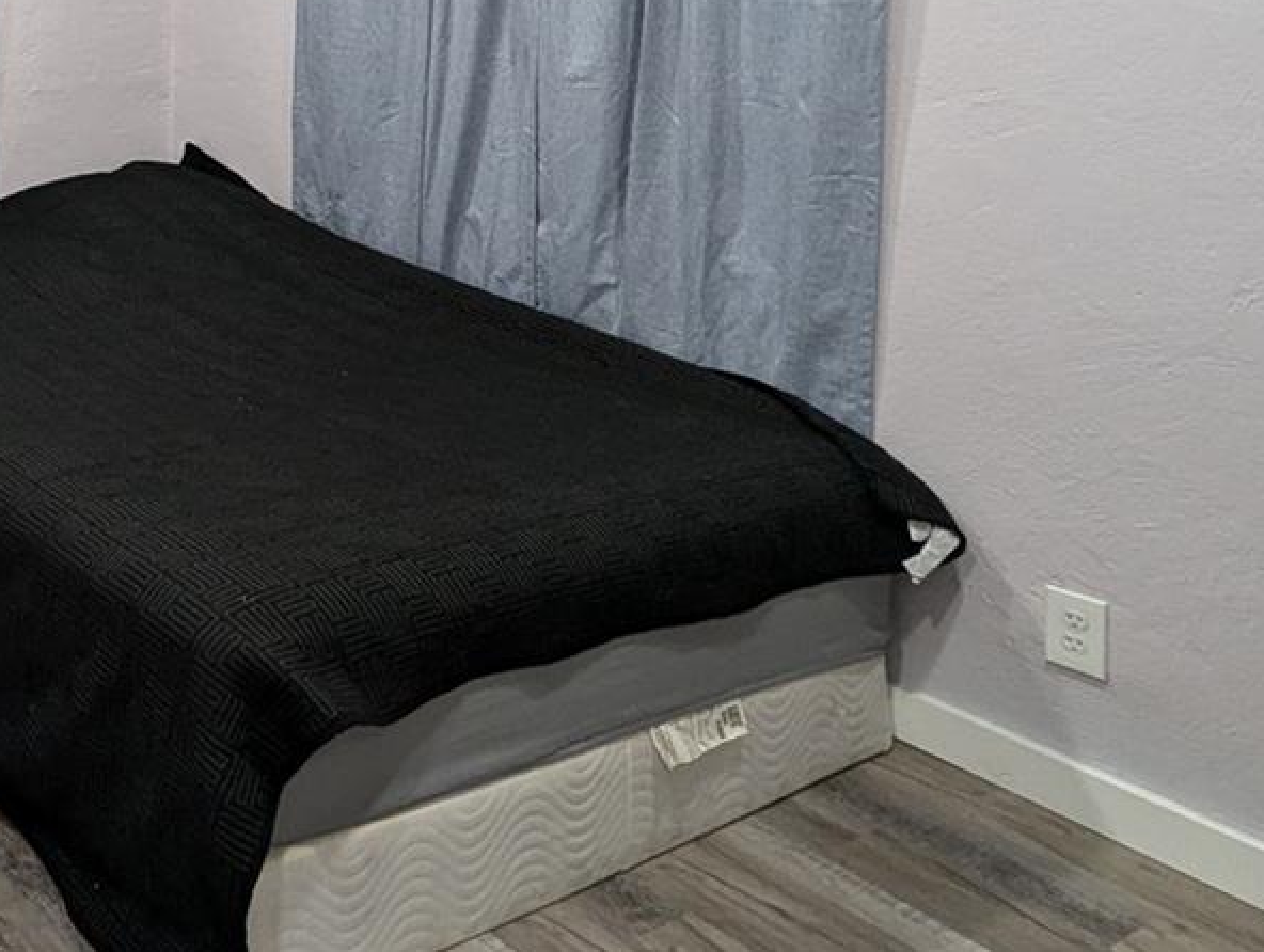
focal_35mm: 35
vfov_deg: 36.4
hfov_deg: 40.2
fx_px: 1280
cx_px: -188
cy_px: -13
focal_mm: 1.95
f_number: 2.2
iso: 60
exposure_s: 1/23.8
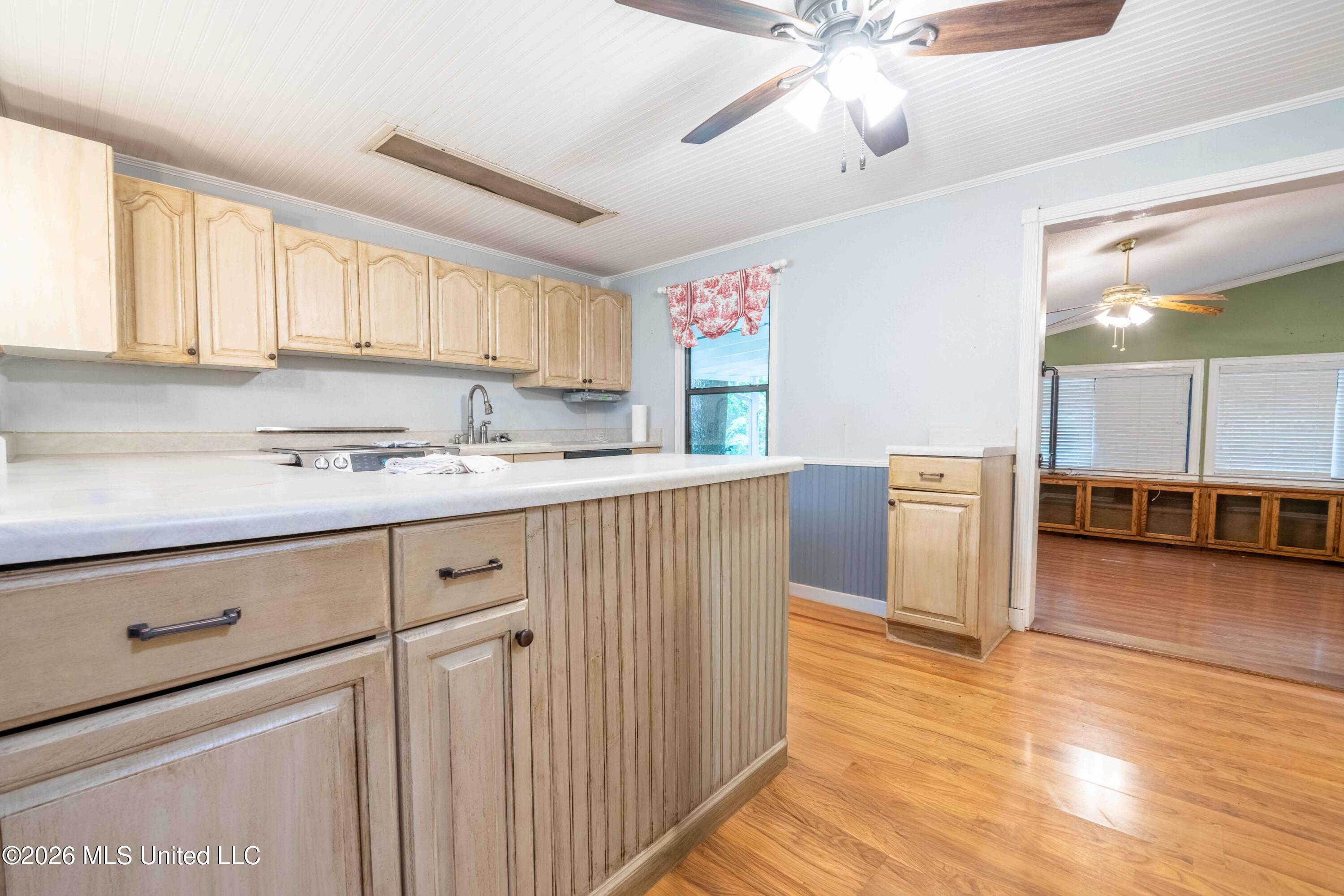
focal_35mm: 15
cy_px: 448
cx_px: 672
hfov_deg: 100.4
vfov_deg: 77.3
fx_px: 560
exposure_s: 1/13
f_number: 11
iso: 400
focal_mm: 15
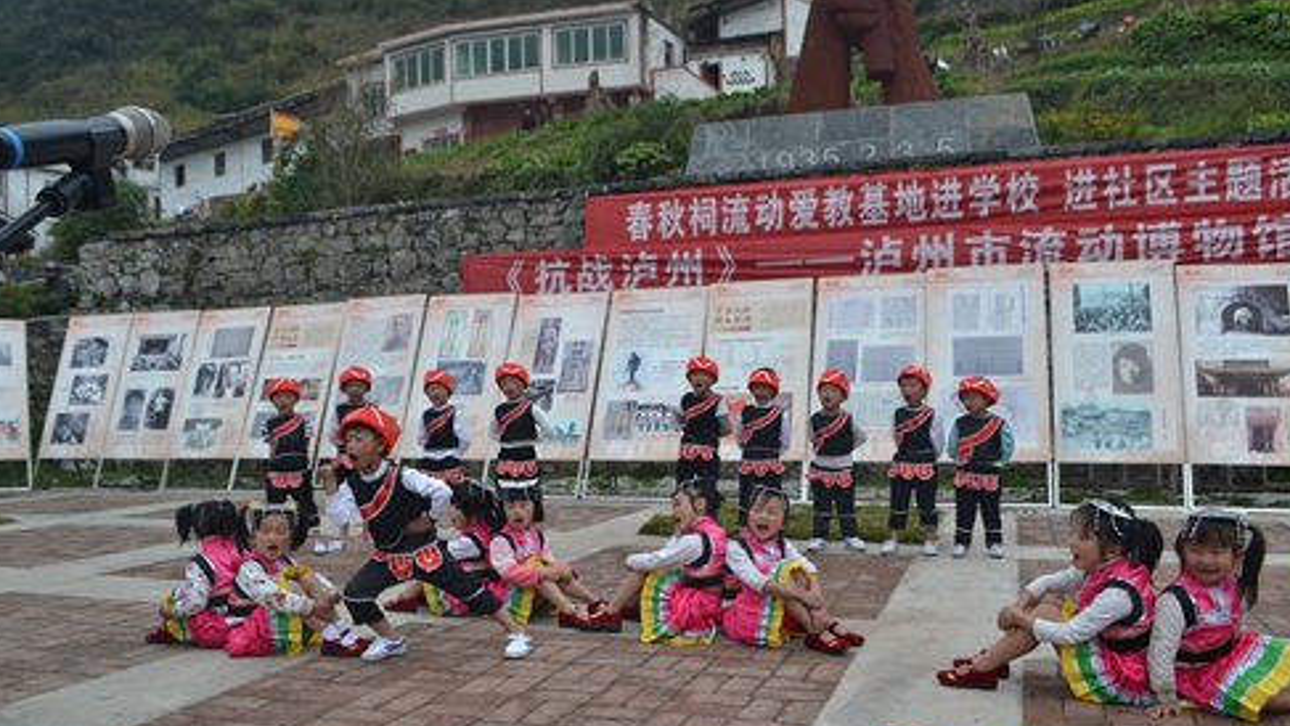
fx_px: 992
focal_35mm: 29
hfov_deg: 66.1
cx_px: 641
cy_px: 436
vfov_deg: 40.0
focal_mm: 18
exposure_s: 1/200
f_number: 7.1
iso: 100
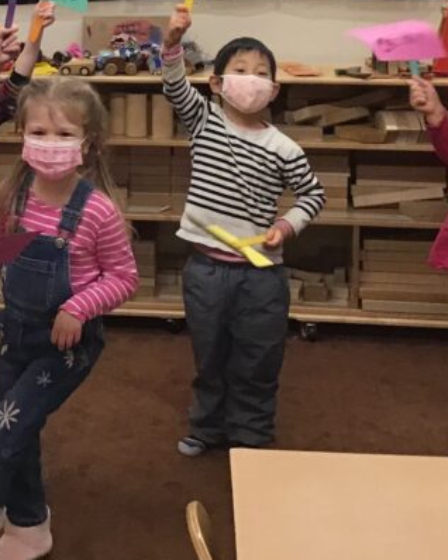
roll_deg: +0.0
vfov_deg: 23.6
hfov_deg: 19.3
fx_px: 1292
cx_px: 35
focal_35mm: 78
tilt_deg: -6.1
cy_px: 30
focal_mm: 3.3
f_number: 2.4
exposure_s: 1/30
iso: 40
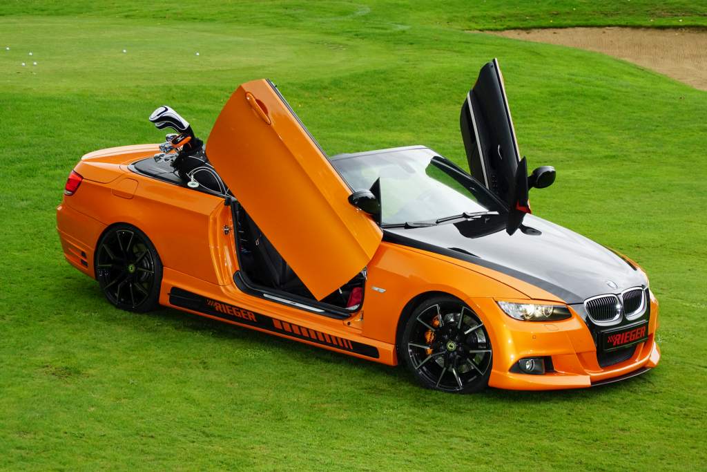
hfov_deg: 19.5
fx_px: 2062
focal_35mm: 105
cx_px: 354
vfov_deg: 13.0
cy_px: 236
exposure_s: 1/200
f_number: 7.1
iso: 1000
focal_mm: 70
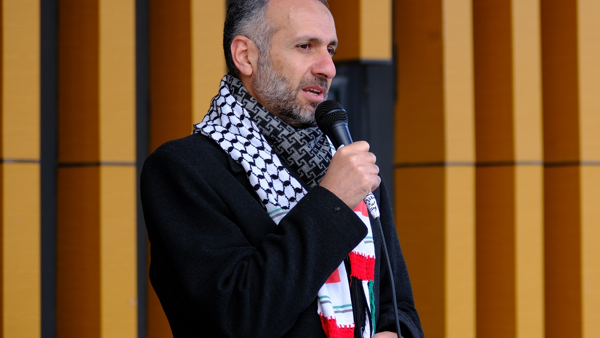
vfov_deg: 8.7
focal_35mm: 139
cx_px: 346
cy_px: 132
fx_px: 2212
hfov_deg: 15.4
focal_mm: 76.3
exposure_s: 1/320
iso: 250
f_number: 4
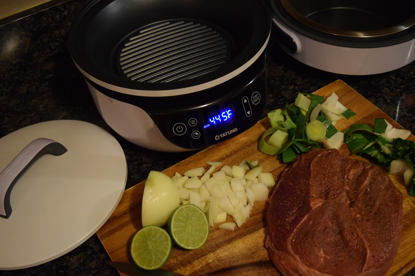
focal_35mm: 45
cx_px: 208
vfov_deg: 29.9
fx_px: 519
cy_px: 138
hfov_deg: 43.6
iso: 2200
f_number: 4.2
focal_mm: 30
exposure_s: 1/60
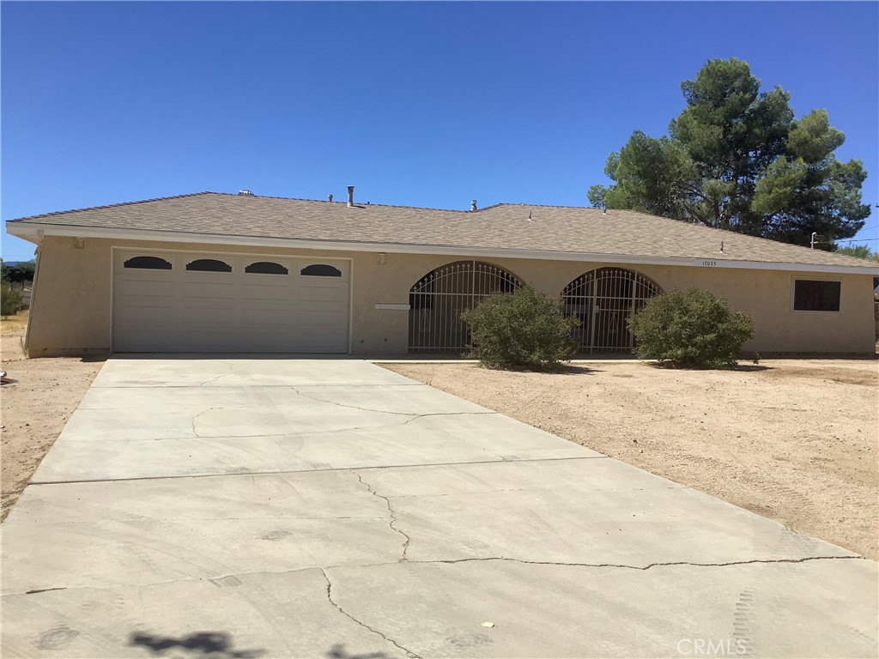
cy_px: 330
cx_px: 440
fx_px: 787
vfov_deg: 45.4
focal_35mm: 31
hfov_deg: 58.4
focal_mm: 3.3
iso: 25
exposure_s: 1/2262
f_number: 2.4
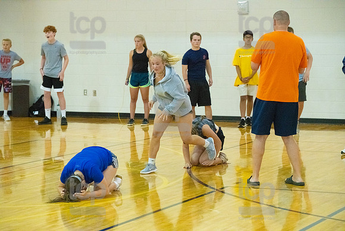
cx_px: 172
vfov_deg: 11.2
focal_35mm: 122
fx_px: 1169
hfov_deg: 16.8
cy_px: 116
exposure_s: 1/640
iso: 6400
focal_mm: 122
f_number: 4.5
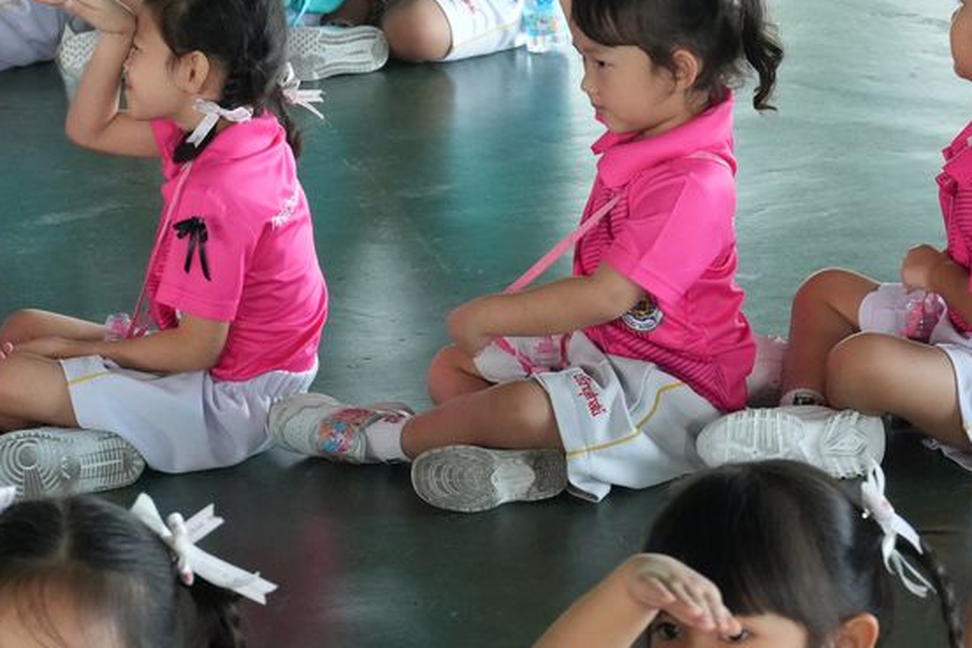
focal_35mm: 152
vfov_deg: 9.0
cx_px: 578
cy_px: 110
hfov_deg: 13.5
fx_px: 4105
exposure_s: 1/200
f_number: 8
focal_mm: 56
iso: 5000
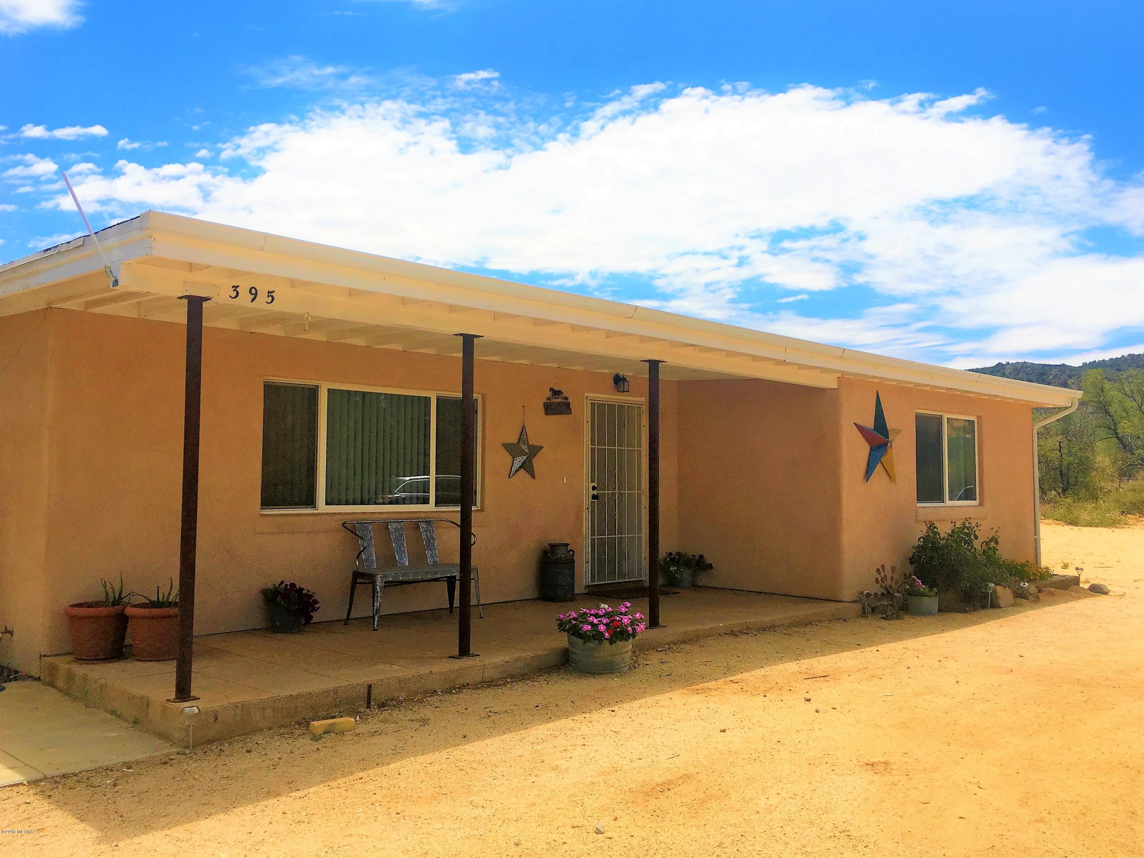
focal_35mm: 29
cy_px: 429
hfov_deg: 61.7
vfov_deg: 48.2
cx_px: 572
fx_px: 958
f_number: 2.2
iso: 25
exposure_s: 1/2849
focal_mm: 4.15
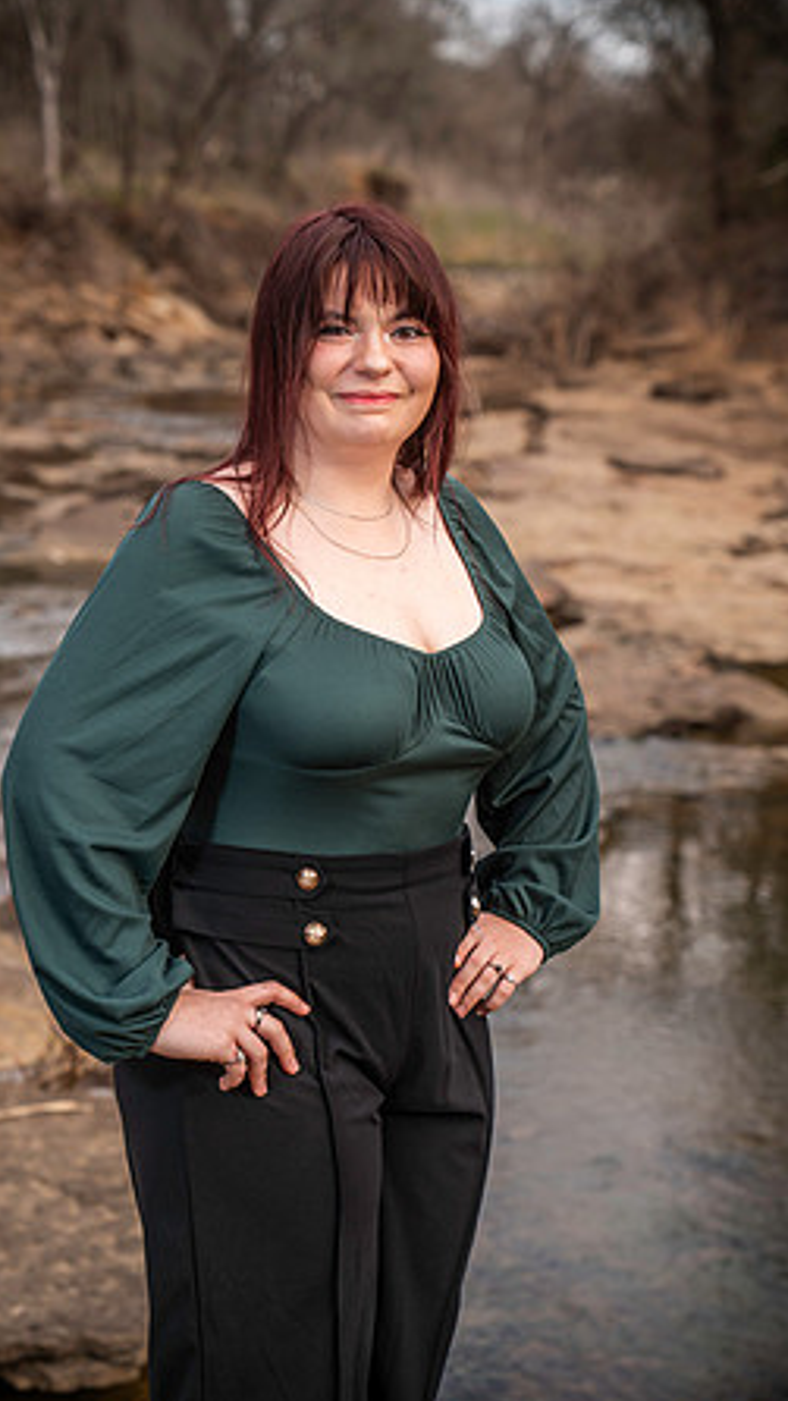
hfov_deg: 16.3
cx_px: 339
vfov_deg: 28.6
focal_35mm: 74
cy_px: 697
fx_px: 2748
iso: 100
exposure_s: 1/200
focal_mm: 70
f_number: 4
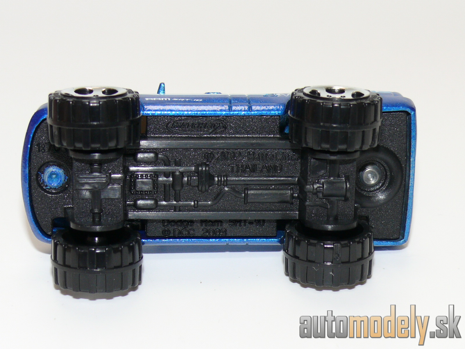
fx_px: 1384
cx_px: 232
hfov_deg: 19.1
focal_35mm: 103
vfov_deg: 14.4
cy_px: 174
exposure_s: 1/30
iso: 100
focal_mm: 13.5
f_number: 4
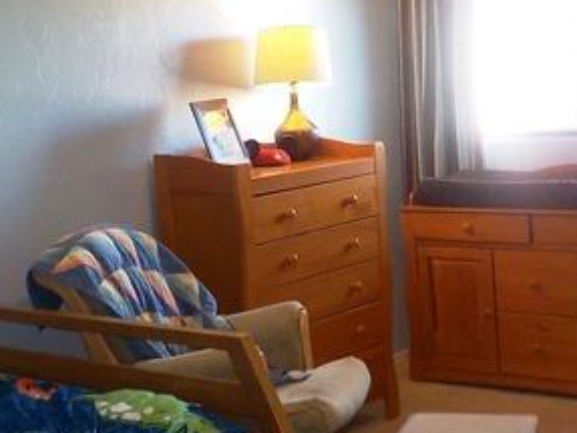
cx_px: 267
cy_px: 155
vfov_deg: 21.9
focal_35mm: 67
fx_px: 1116
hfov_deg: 29.0
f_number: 3.3
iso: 220
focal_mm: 4.1
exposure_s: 1/30
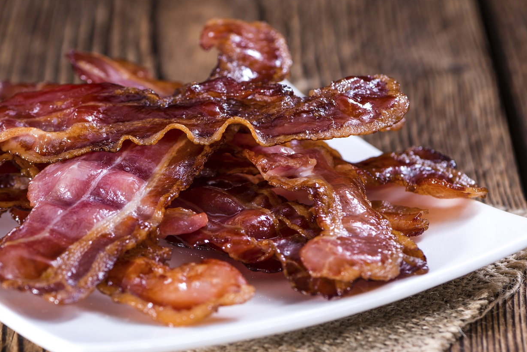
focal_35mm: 157
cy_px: 178
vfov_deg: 8.7
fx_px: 2298
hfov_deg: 13.1
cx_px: 182
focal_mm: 105
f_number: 9
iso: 50
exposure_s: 1/200
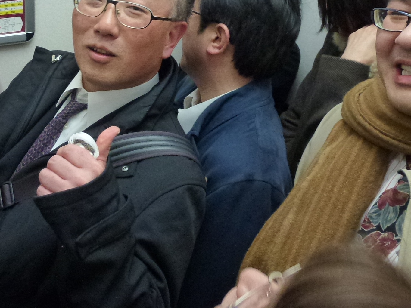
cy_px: 76
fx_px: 534
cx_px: 61
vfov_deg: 31.6
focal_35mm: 45
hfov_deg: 39.7
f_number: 3.3
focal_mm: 4.3
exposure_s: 1/40
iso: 400
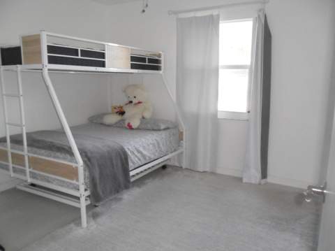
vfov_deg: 51.3
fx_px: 261
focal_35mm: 27
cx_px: 168
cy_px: 126
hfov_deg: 65.4
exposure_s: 1/45
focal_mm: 4.9
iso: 400
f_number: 3.5
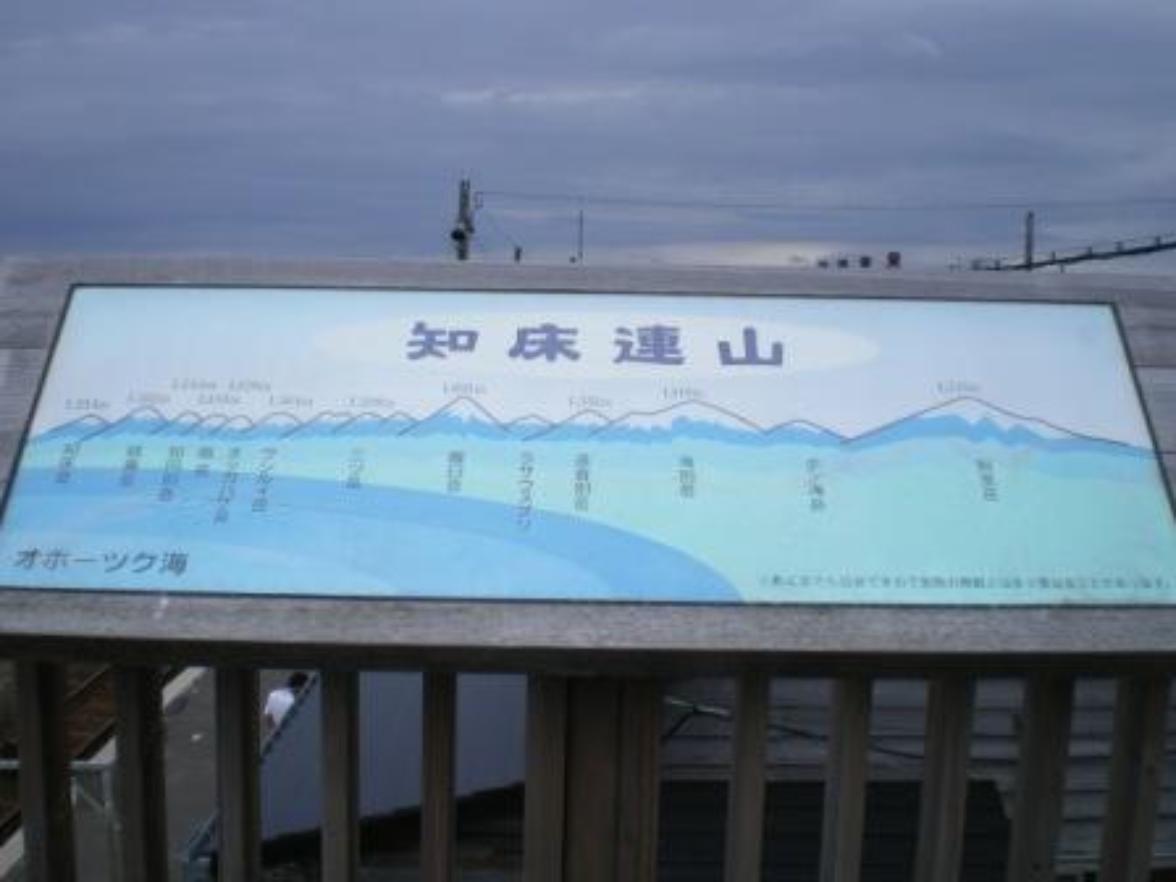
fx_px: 1291
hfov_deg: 49.0
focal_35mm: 38
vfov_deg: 37.7
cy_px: 441
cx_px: 588
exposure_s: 1/250
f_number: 4.6
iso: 64
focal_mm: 6.3
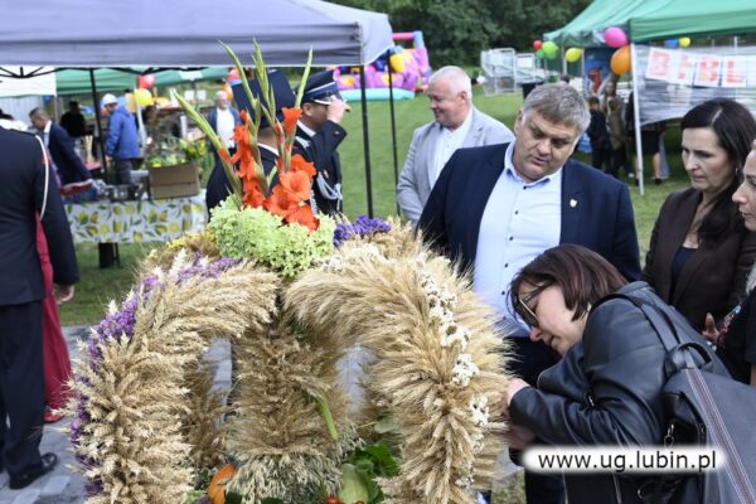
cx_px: 378
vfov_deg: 31.9
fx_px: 882
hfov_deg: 46.4
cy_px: 252
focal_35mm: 42
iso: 200
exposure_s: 1/250
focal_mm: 28
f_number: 5
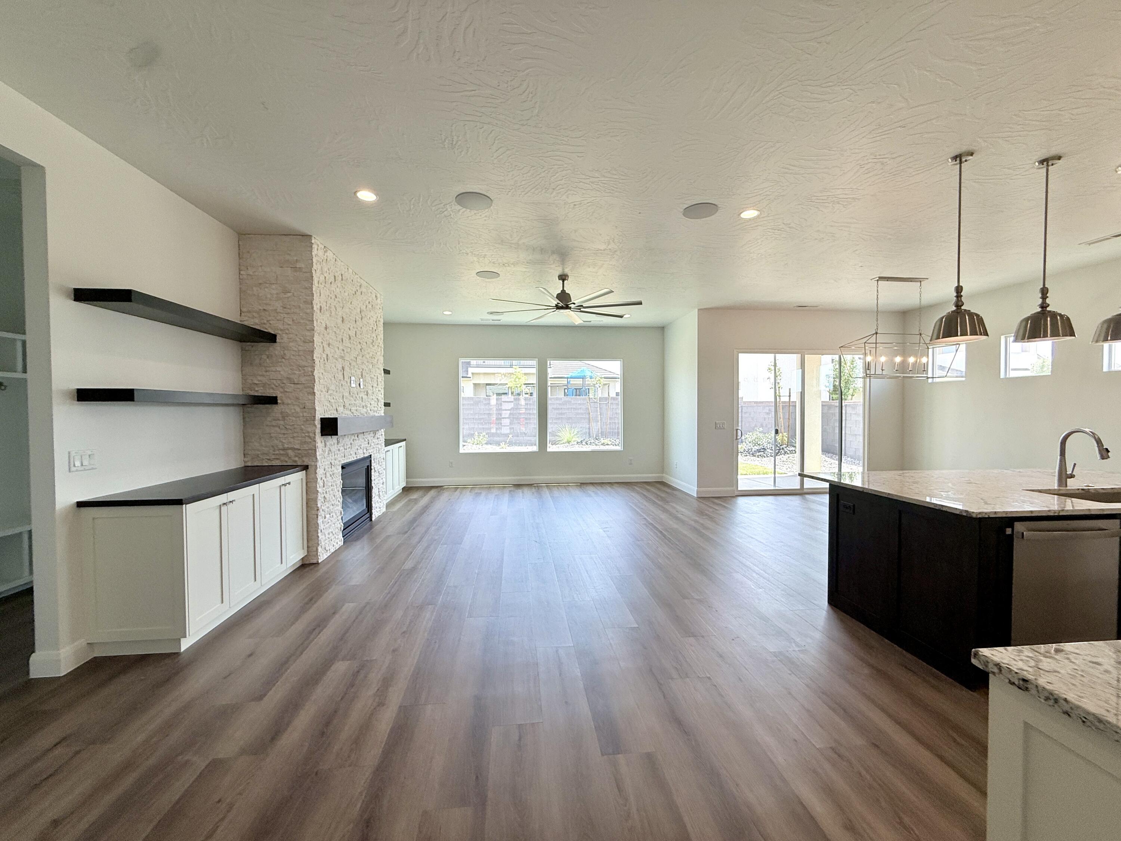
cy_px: 420
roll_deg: +0.5
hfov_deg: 102.1
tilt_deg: -1.3
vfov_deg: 85.7
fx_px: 453
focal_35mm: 14
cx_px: 560
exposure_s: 1/176
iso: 50
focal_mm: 2.22
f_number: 2.2
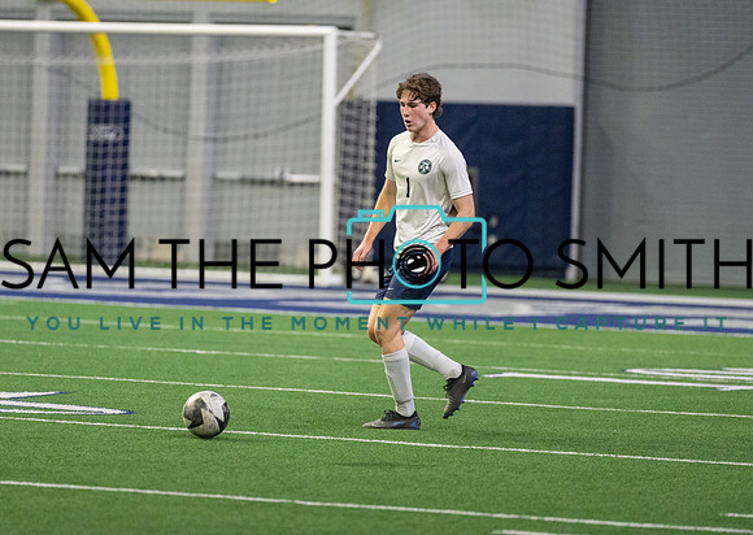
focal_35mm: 287
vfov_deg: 5.0
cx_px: 368
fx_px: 6129
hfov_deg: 7.0
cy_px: 258
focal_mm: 200
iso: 5000
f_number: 2.8
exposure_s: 1/1250
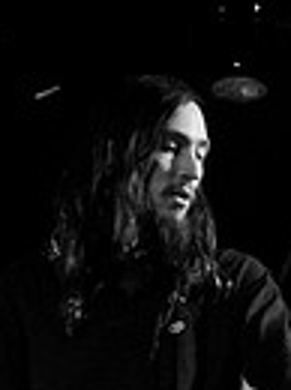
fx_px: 1964
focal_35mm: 175
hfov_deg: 8.5
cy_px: 603
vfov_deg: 10.9
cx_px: 176
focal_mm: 35
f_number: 3.2
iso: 800
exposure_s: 1/40
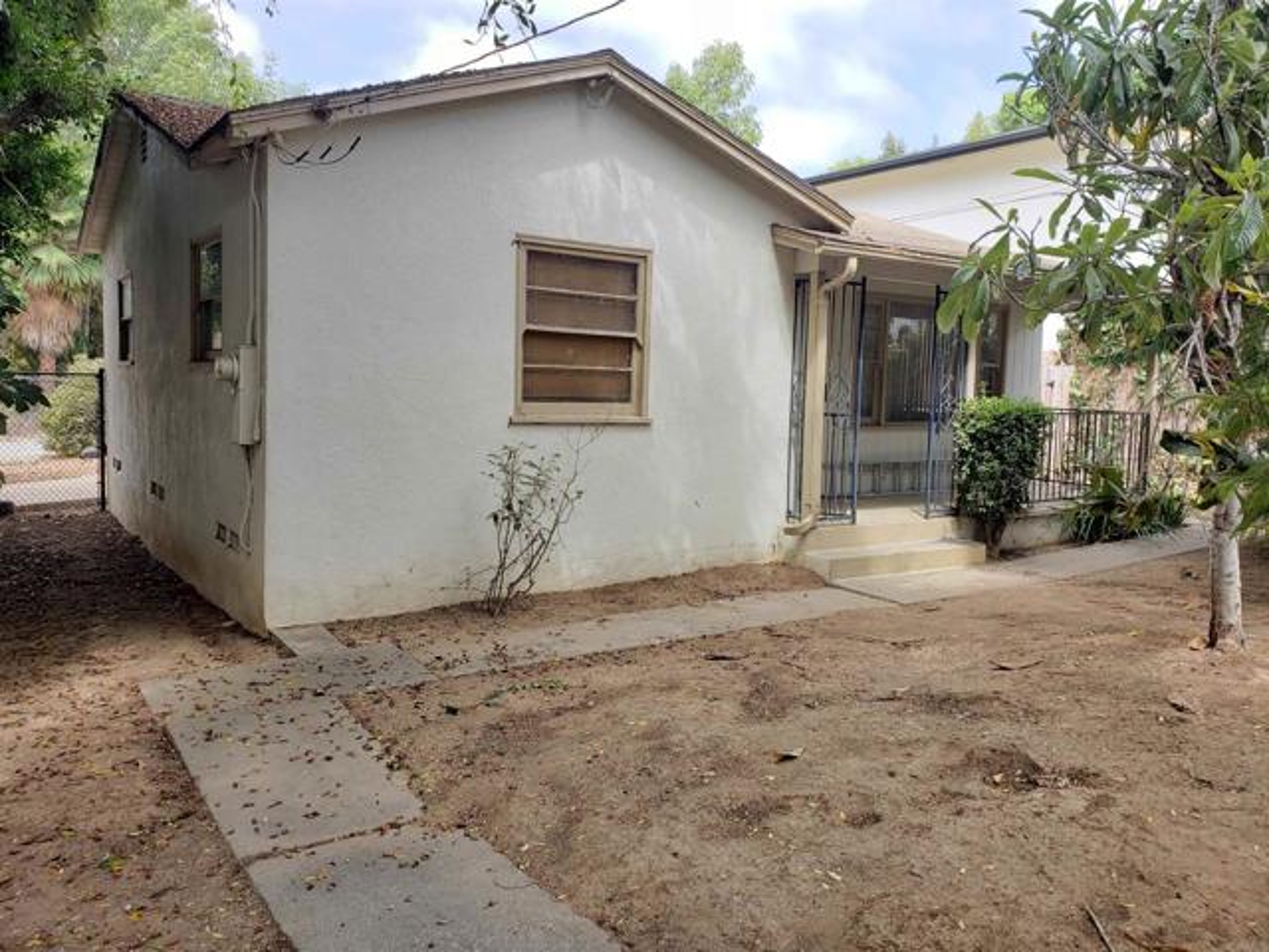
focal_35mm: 26
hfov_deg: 67.3
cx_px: 634
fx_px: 953
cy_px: 476
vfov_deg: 53.1
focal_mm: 4.3
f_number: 2.4
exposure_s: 1/164
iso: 50
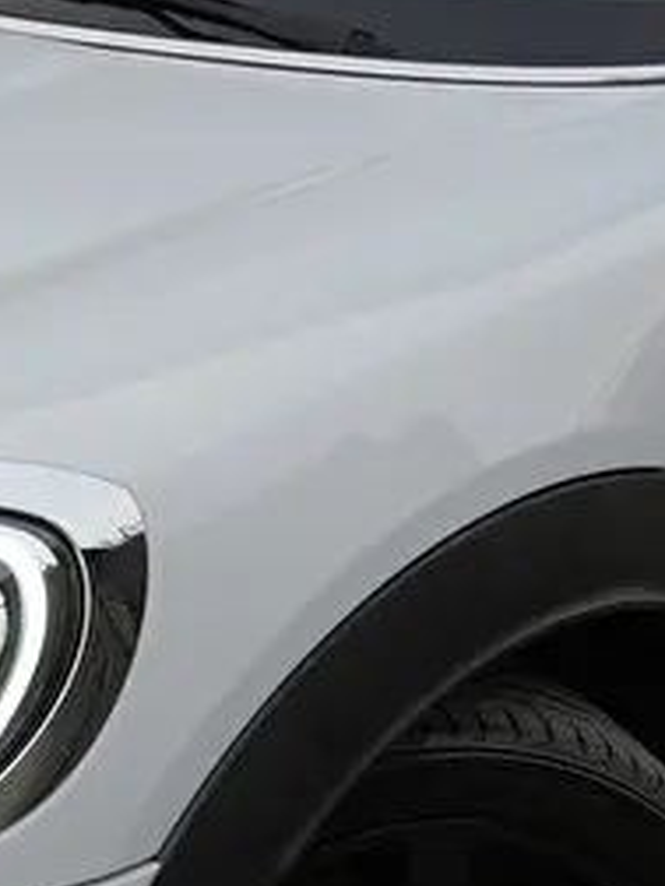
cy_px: 723
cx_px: -144
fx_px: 3164
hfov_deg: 11.7
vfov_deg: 15.8
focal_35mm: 124
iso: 200
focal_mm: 27
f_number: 4.5
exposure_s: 1/60
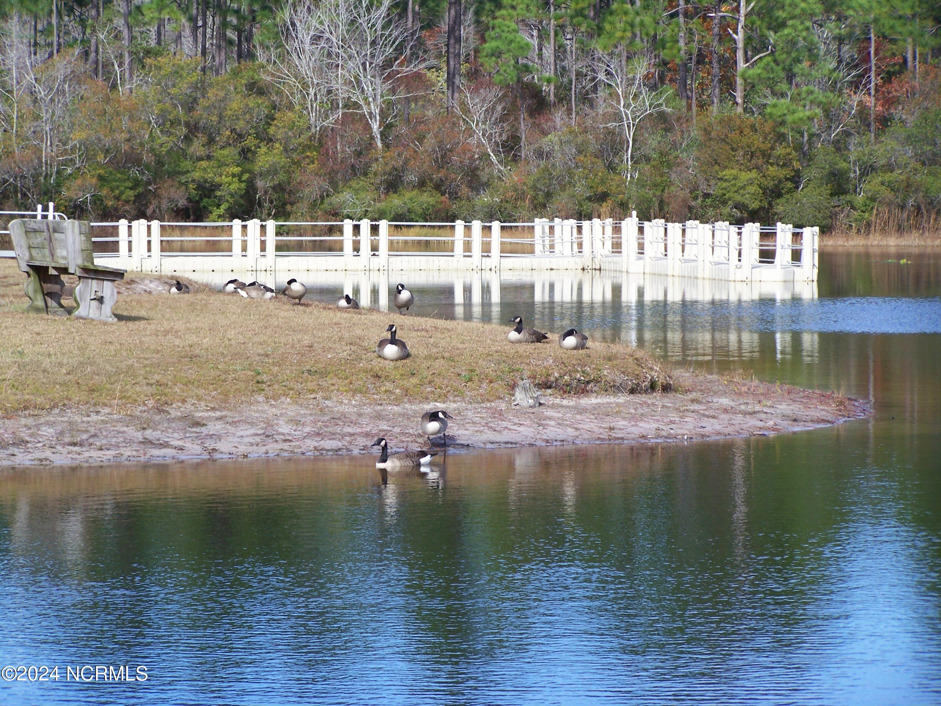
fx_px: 3779
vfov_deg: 10.7
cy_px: 353
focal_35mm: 139
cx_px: 470
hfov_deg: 14.2
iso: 64
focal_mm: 23.1
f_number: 3.3
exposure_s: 1/400
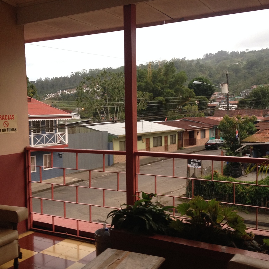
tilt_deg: -7.2
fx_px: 369
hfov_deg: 40.0
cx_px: 149
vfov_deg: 40.0
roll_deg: +1.3
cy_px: 136
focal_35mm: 42
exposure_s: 1/20
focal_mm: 4.28
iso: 125
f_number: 2.4
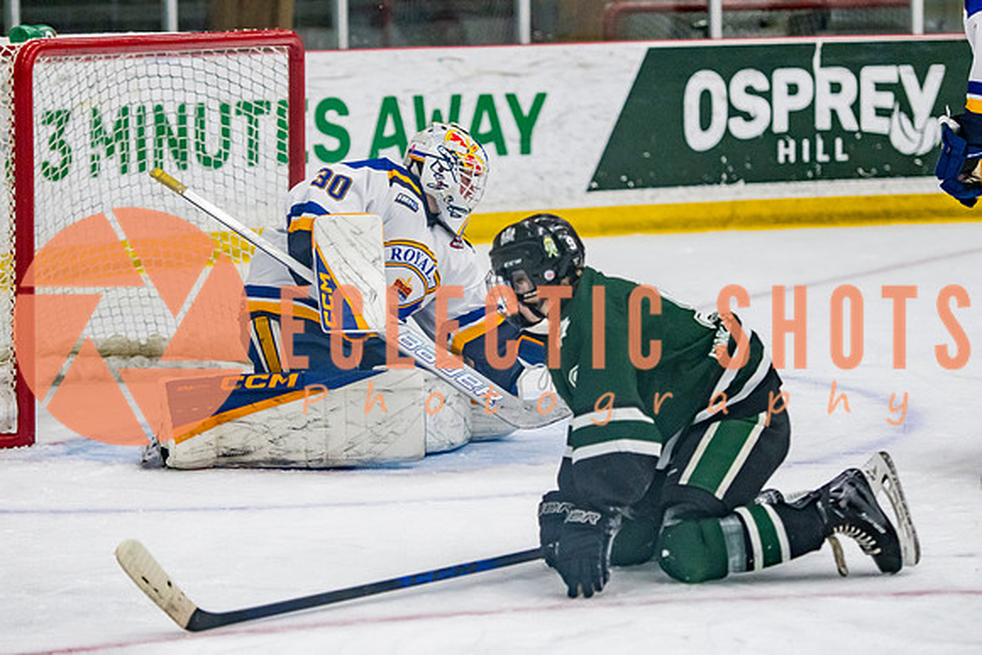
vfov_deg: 8.1
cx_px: 430
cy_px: 219
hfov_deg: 12.2
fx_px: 4598
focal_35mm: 169
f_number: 3.2
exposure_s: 1/640
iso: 2000
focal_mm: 112
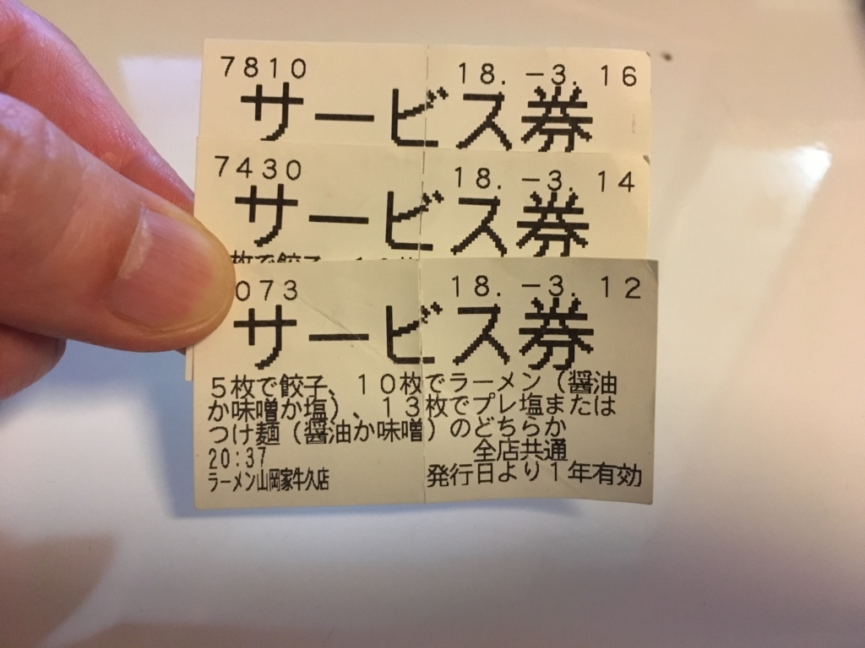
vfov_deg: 48.2
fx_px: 725
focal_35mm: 29
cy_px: 324
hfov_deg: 61.7
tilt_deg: -47.5
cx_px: 432
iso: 250
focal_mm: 4.15
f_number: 2.2
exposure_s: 1/15
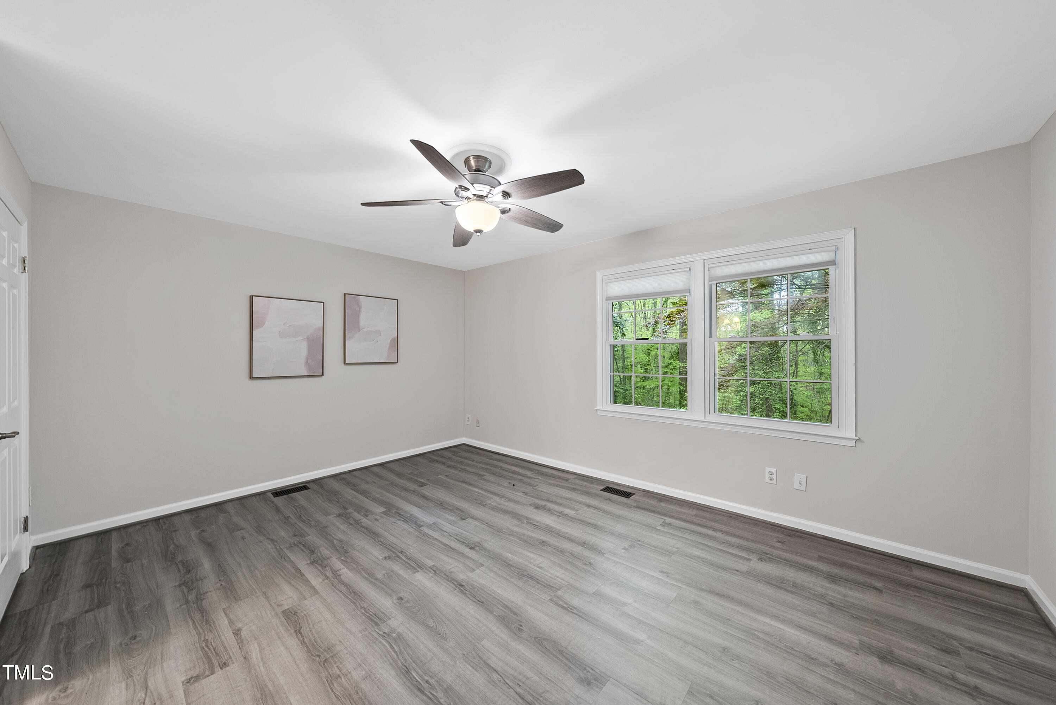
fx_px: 352
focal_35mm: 12
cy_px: 352
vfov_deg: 90.1
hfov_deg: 112.6
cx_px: 528
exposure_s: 1.3
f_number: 7.1
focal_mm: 12
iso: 400
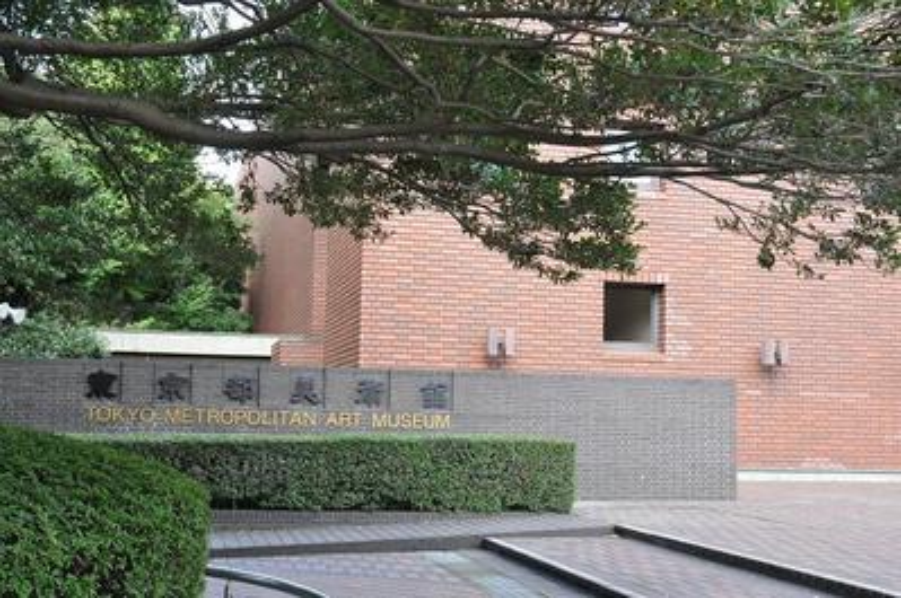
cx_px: 450
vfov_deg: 26.4
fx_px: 1275
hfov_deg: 38.9
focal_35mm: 51
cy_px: 299
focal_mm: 34
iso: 800
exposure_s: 1/200
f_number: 7.1
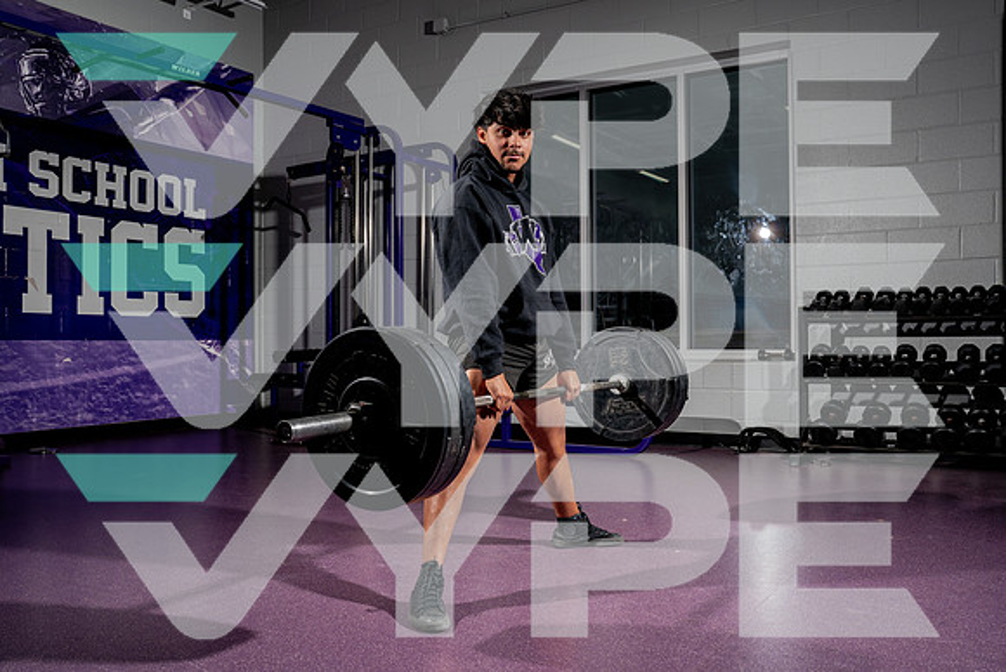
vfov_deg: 42.3
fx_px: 866
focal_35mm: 31
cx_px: 503
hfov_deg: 60.3
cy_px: 336
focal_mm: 31
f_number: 8
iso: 100
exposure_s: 1/250
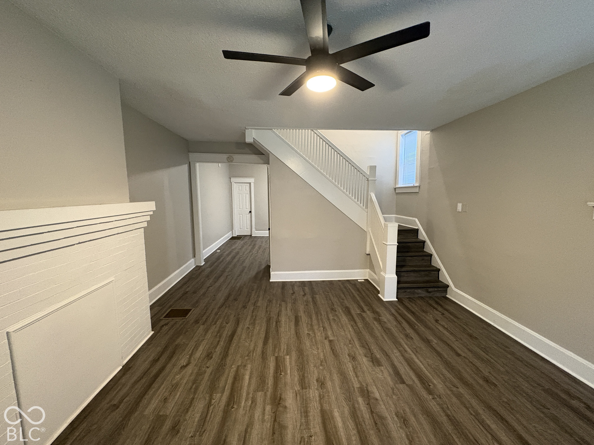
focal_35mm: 14
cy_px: 222
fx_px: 240
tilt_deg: -5.8
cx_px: 297
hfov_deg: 102.1
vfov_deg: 85.7
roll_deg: -0.1
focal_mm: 2.22
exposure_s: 1/60
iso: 800
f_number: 2.2
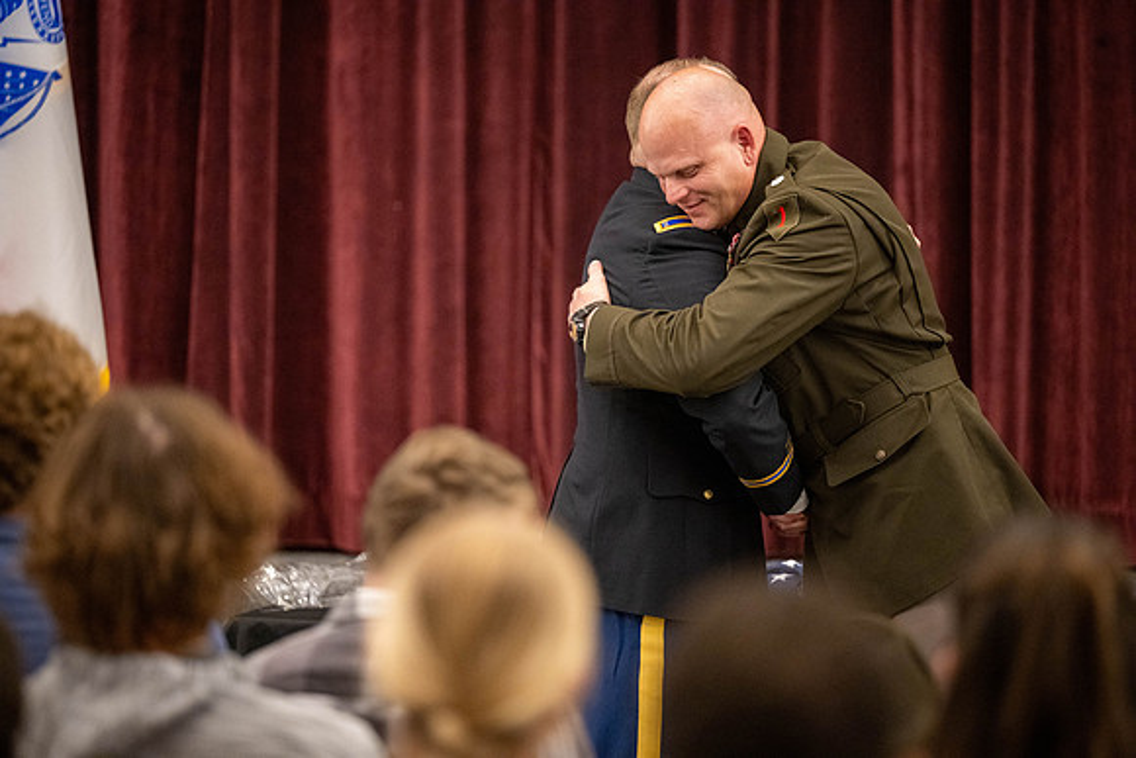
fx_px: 5523
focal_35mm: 175
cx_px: 568
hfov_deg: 11.7
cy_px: 379
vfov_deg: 7.9
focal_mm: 175
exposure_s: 1/200
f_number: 2.8
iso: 5000
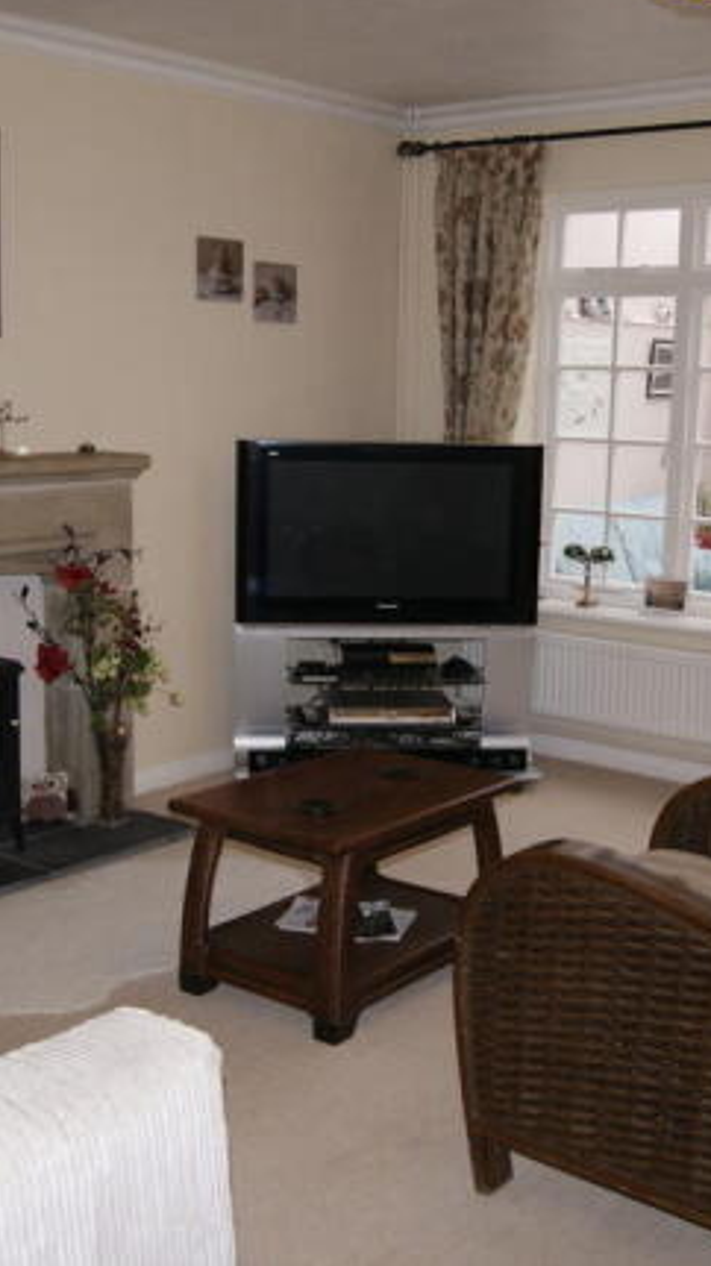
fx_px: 2081
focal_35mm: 62
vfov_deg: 33.8
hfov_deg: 19.4
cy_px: 627
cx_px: 345
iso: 400
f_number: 5.6
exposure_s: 1/60
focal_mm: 26
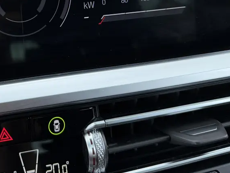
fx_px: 405
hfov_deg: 30.0
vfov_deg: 22.8
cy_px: -11
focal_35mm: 61
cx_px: 11
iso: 200
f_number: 1.78
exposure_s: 1/195
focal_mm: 6.76
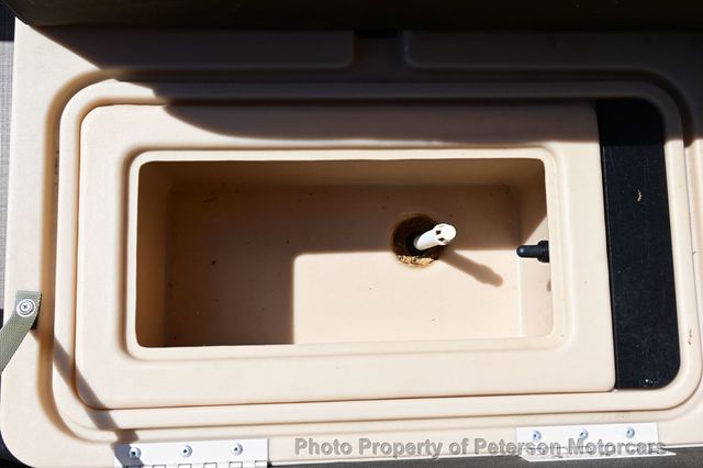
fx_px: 659
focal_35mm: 34
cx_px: 352
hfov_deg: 56.2
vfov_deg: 39.1
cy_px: 234
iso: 100
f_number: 8
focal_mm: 22.5
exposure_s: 1/250
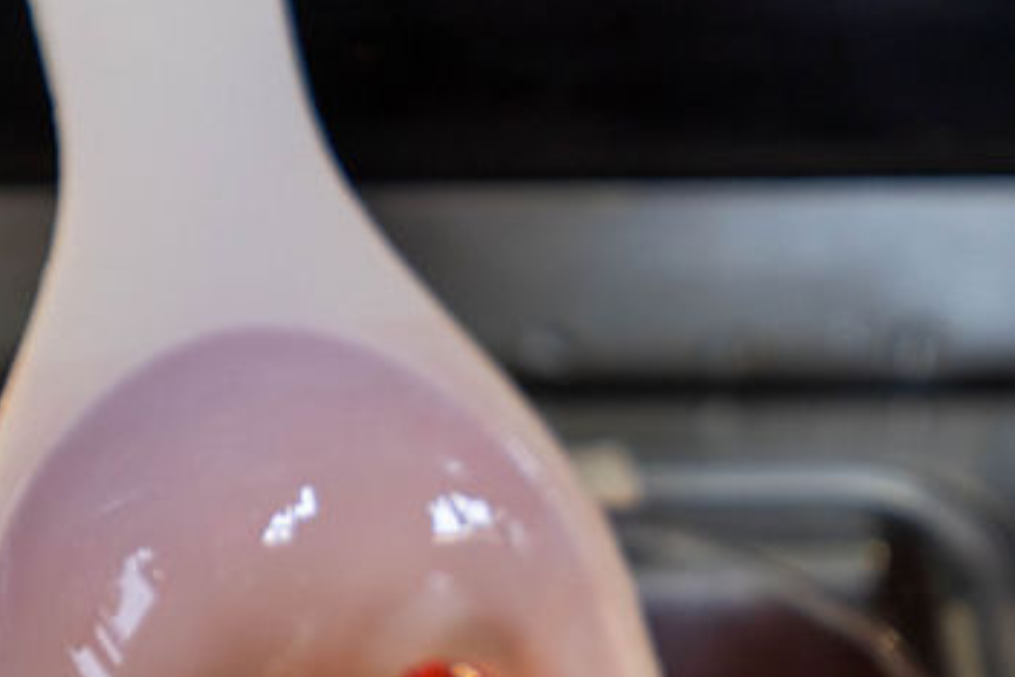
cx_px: 315
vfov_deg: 6.7
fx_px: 5751
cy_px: 887
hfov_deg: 10.1
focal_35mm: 204
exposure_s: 1/400
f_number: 2.8
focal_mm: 70
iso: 500
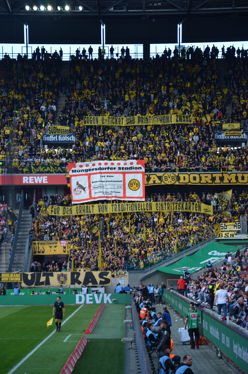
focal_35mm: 128
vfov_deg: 16.1
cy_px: 187
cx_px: 124
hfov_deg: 10.7
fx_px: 1323
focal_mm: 85
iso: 400
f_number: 5.6
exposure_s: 1/320
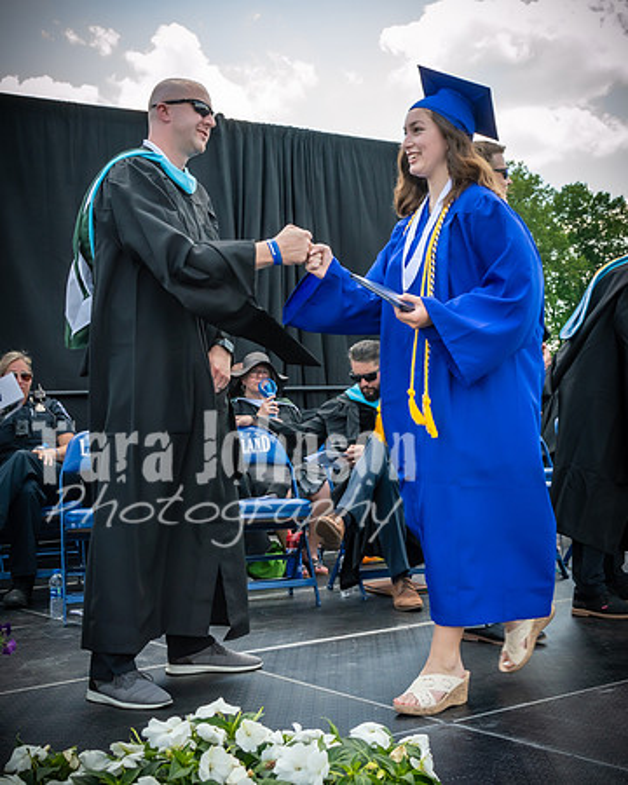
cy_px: 392
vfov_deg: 36.0
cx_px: 351
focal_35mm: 52
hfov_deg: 29.1
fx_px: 1207
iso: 200
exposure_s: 1/200
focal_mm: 22
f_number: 7.1
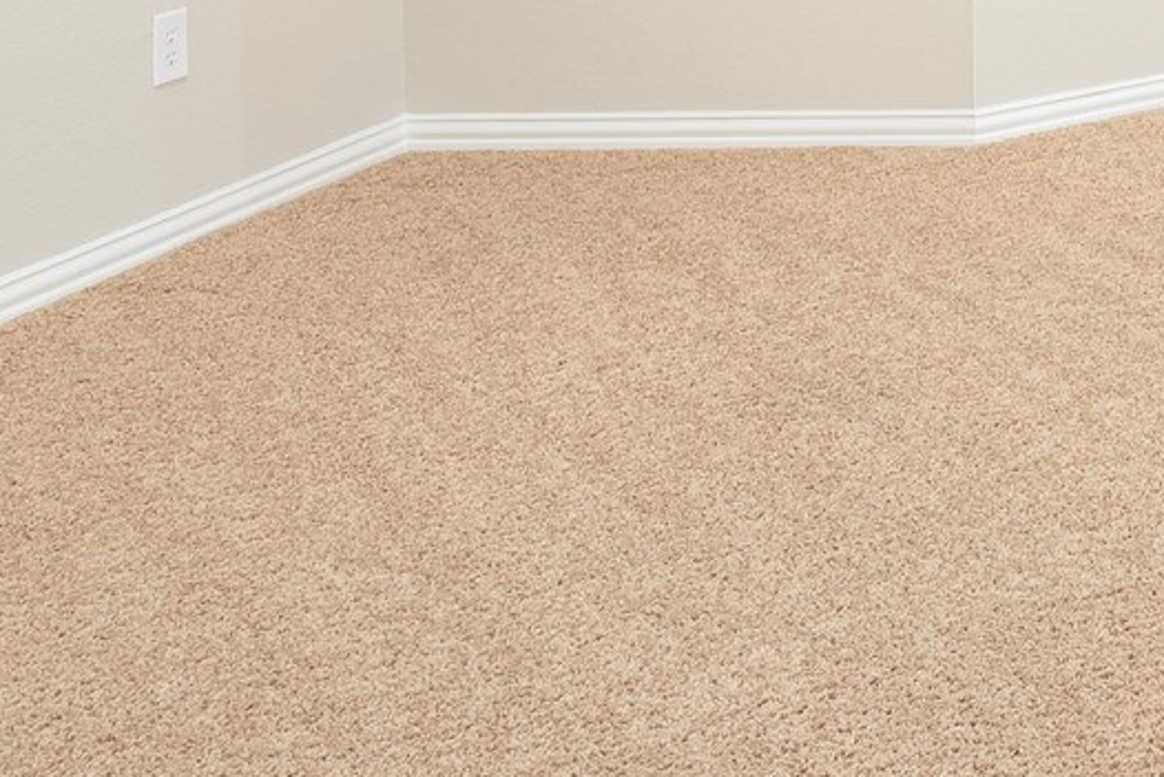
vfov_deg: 18.1
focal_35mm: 66
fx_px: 2134
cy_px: -429
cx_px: 1770
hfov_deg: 23.8
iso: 100
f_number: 7.1
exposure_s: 1/1.25
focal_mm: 16
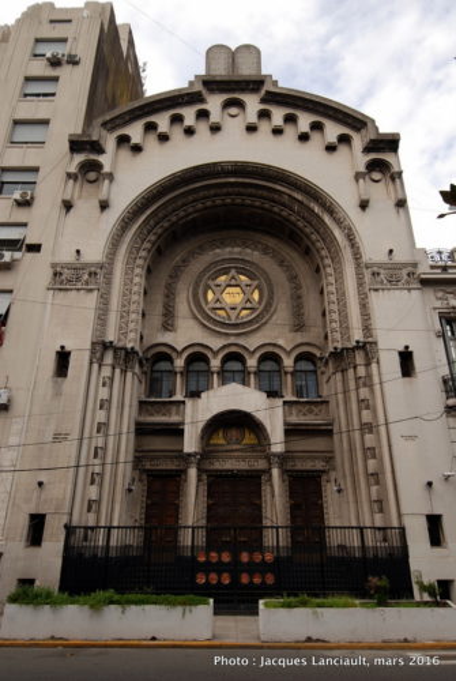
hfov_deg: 53.3
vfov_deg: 73.7
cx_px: 228
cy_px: 340
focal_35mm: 24
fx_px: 454
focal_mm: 16
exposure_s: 1/80
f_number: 9
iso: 100
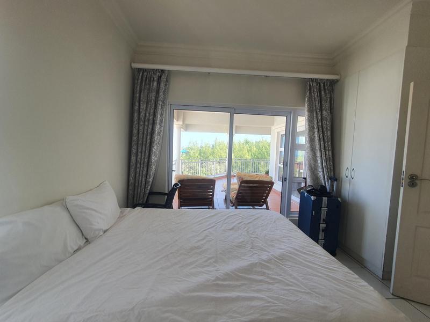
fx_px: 161
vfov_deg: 89.9
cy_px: 161
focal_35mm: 13
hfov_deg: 106.2
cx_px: 215
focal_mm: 1.8
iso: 50
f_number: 2.2
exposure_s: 1/100
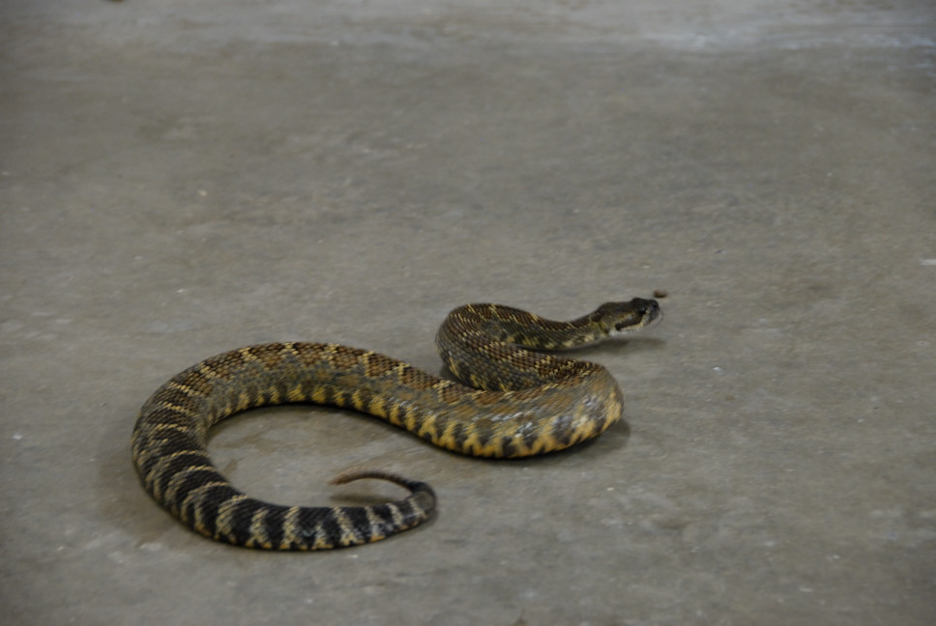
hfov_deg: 14.4
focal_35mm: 142
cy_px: 313
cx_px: 468
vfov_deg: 9.7
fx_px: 3709
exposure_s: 1/20
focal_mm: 95
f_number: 5.3
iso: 800
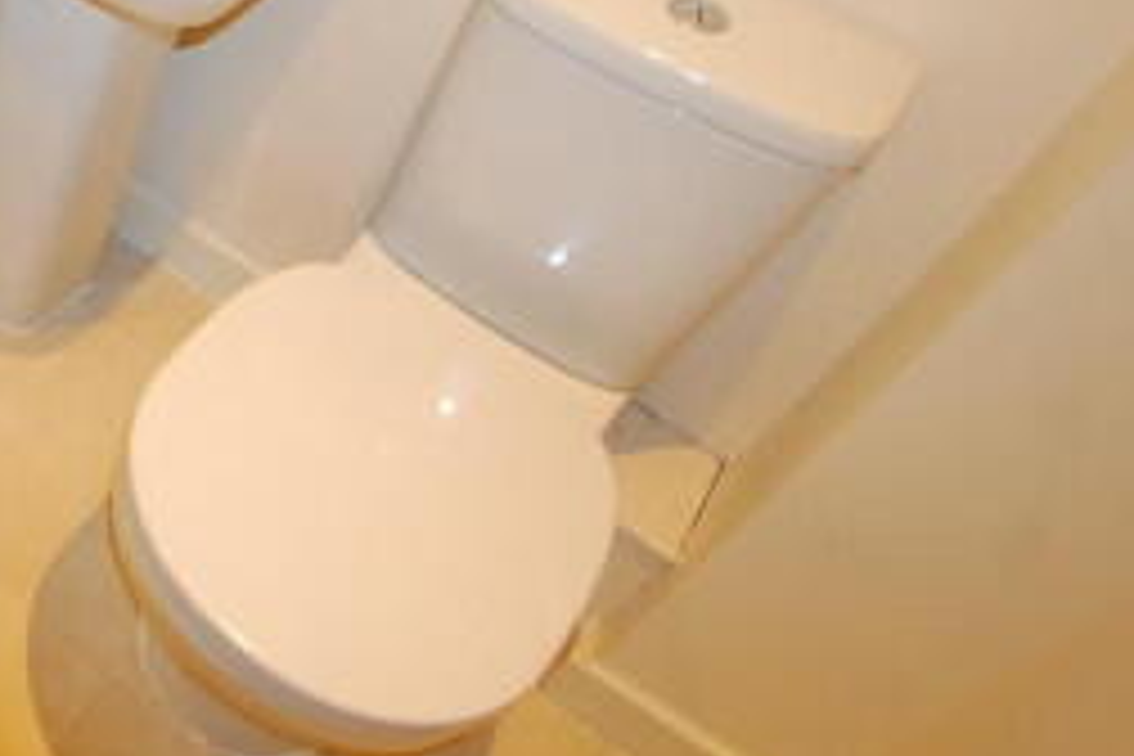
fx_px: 1228
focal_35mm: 39
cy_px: -40
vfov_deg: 31.1
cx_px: -261
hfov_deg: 36.6
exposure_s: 1/100
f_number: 4
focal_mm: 10
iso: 1600
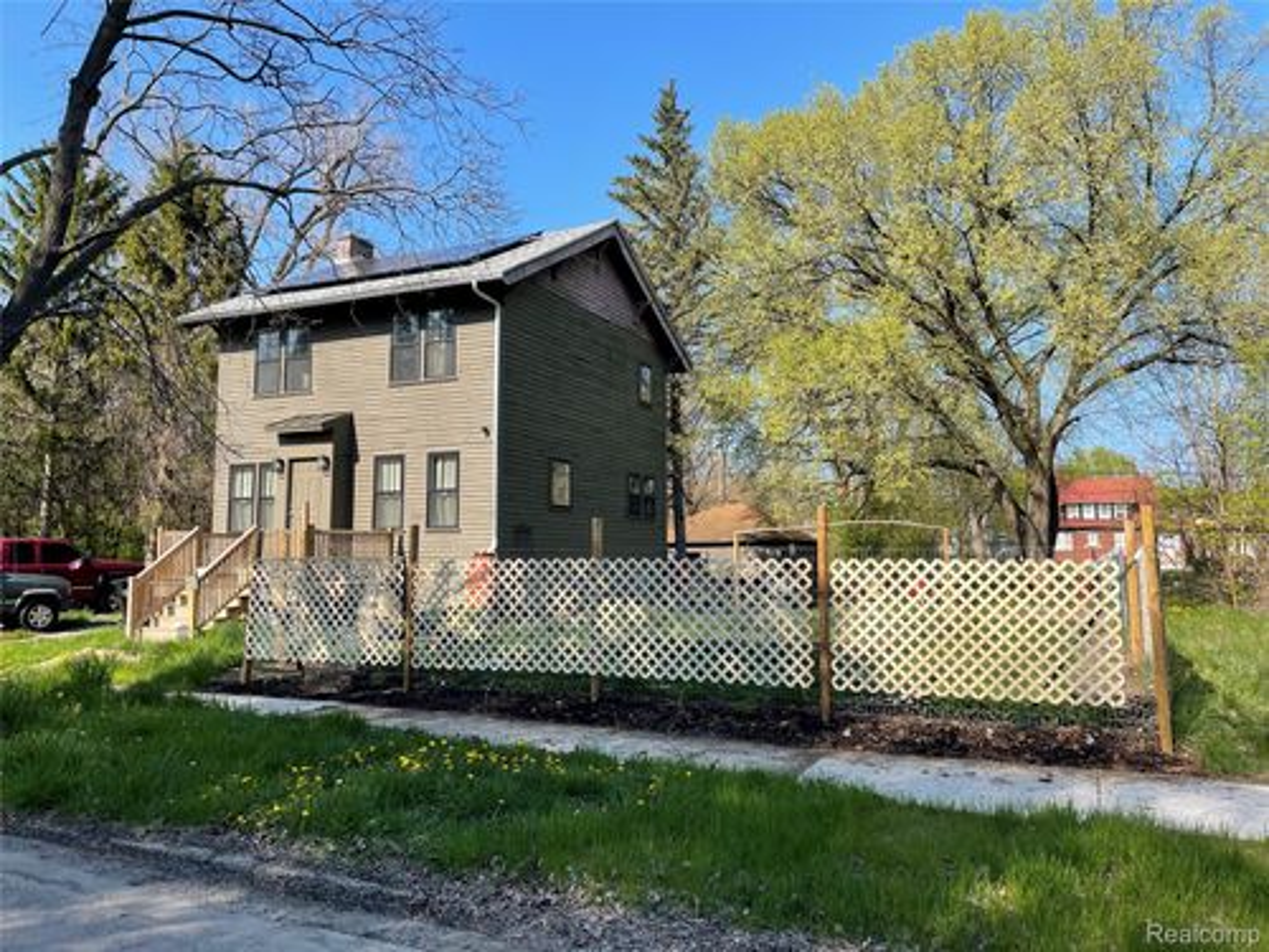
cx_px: 634
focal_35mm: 26
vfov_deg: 53.1
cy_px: 476
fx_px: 953
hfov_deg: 67.3
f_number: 1.6
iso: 32
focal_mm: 4.2
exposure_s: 1/1795
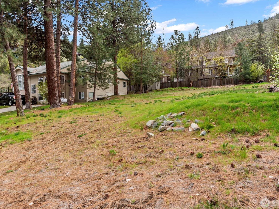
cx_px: 148
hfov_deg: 71.5
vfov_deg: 56.8
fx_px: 193
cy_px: 105
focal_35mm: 24
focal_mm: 22
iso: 100
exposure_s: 1/160
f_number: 7.1
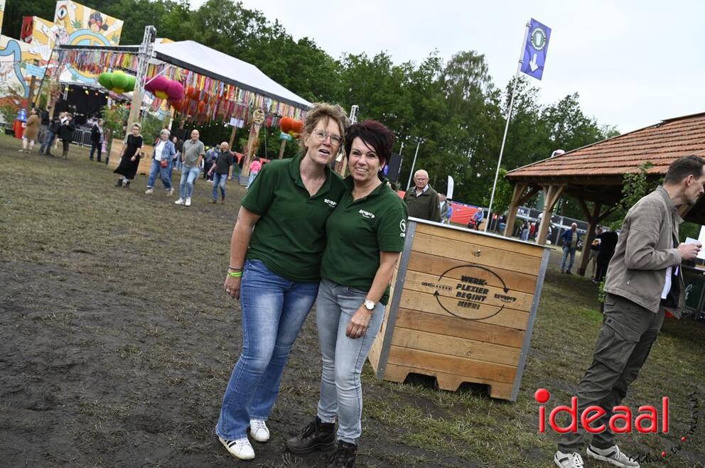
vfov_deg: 44.9
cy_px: 234
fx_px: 567
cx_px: 352
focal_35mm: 29
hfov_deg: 63.7
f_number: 4.5
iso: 200
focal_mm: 29
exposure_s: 1/250
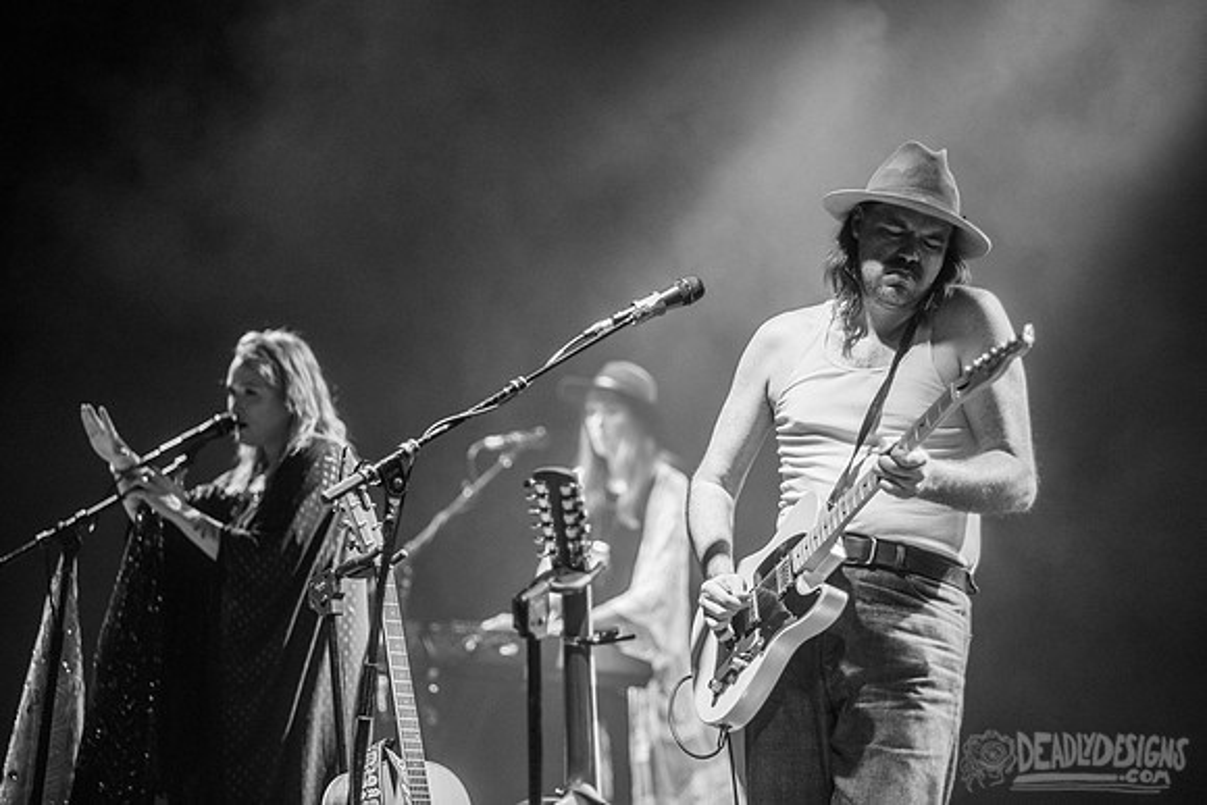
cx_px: 604
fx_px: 4527
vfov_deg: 10.2
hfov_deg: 15.2
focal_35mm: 135
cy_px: 402
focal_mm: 135
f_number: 3.2
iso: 2500
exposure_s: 1/250
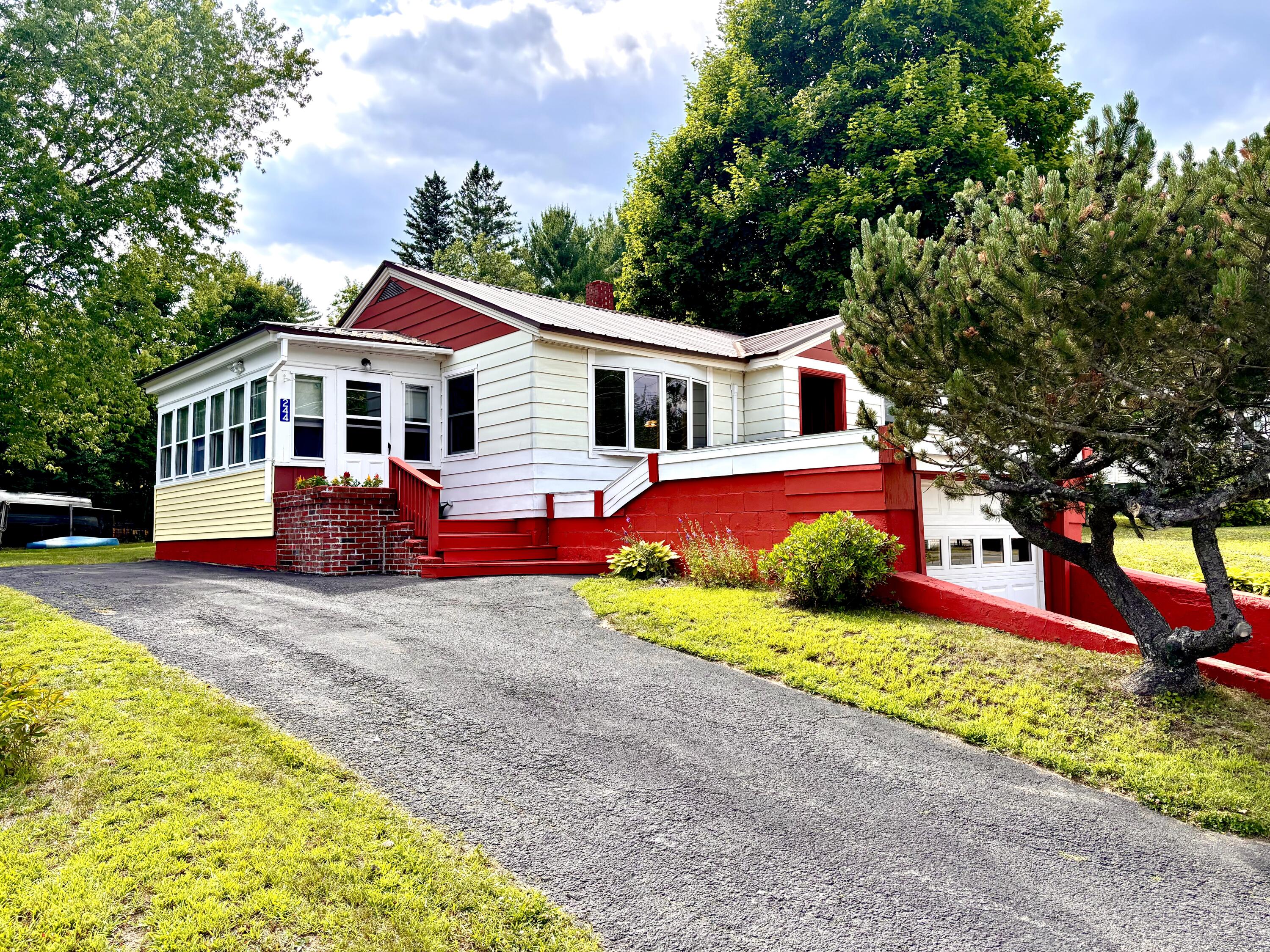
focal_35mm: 26
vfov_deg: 53.1
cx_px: 635
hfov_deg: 67.3
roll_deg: +0.4
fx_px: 954
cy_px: 476
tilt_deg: +3.8
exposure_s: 1/1437
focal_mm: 5.96
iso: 50
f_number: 1.6
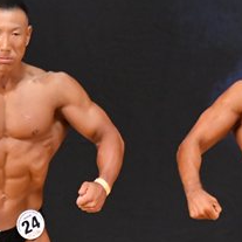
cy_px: 221
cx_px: -50
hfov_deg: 2.0
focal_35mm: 859
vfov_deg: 2.0
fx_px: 6794
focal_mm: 180
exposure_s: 1/400
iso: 6400
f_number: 5.6
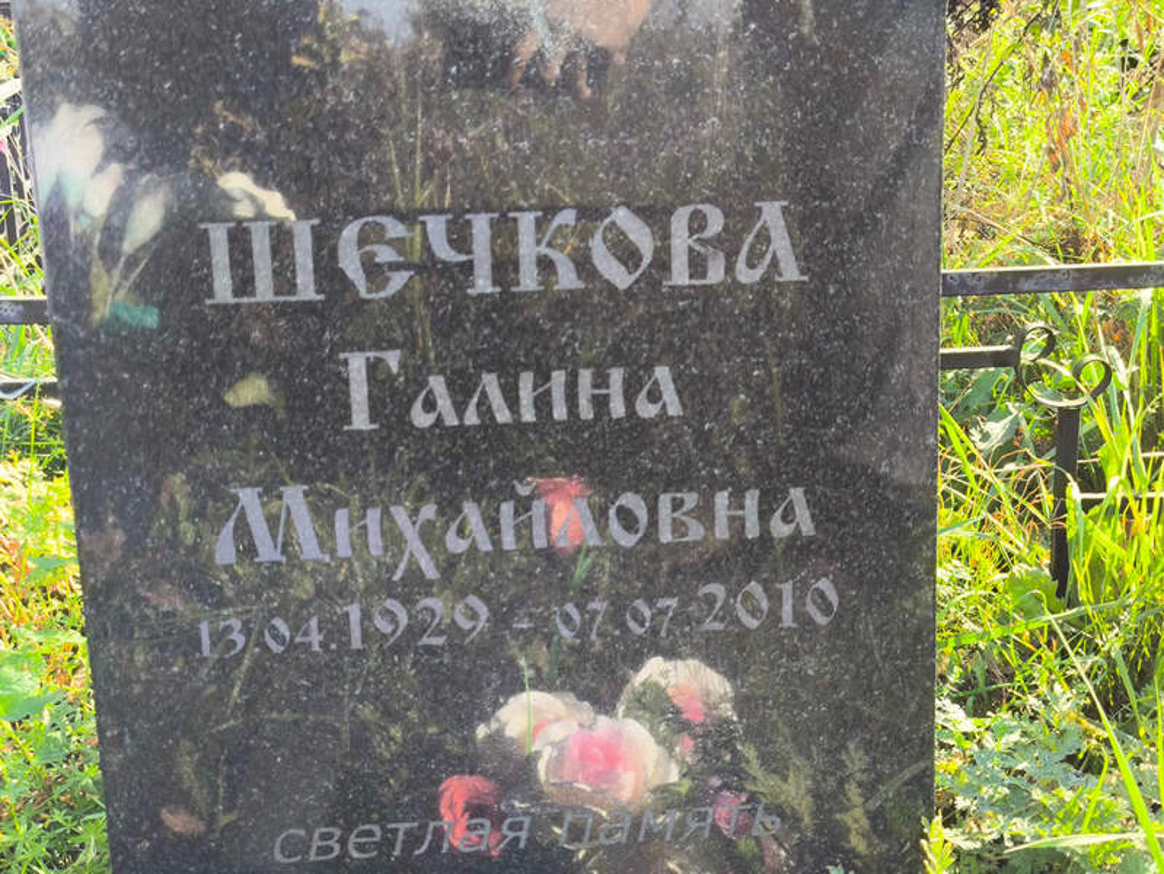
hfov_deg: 38.2
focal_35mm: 50
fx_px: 1682
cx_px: 582
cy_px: 437
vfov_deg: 29.1
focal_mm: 4.71
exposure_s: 1/242
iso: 50
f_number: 1.7
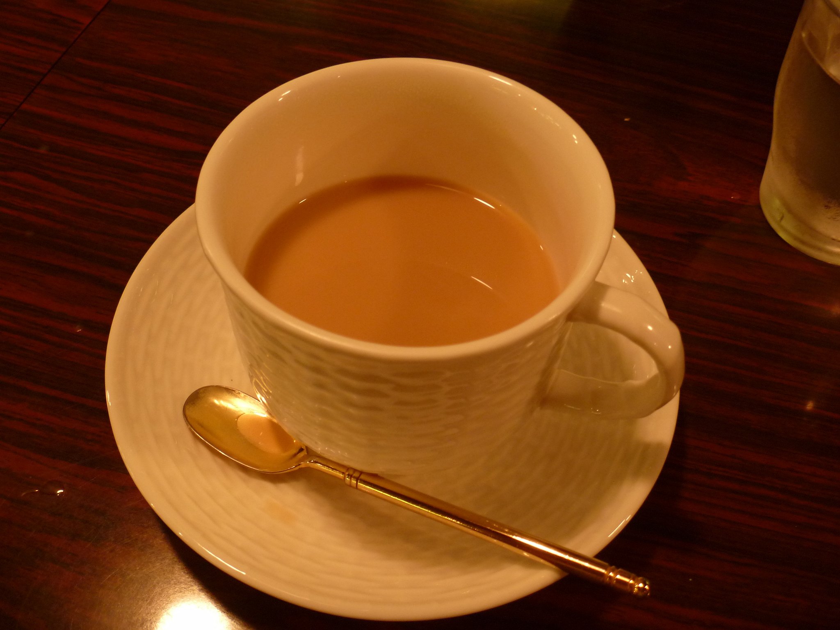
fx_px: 849
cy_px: 315
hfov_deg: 52.6
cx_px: 420
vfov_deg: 40.7
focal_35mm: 35
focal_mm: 6.3
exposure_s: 1/8
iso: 200
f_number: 3.5
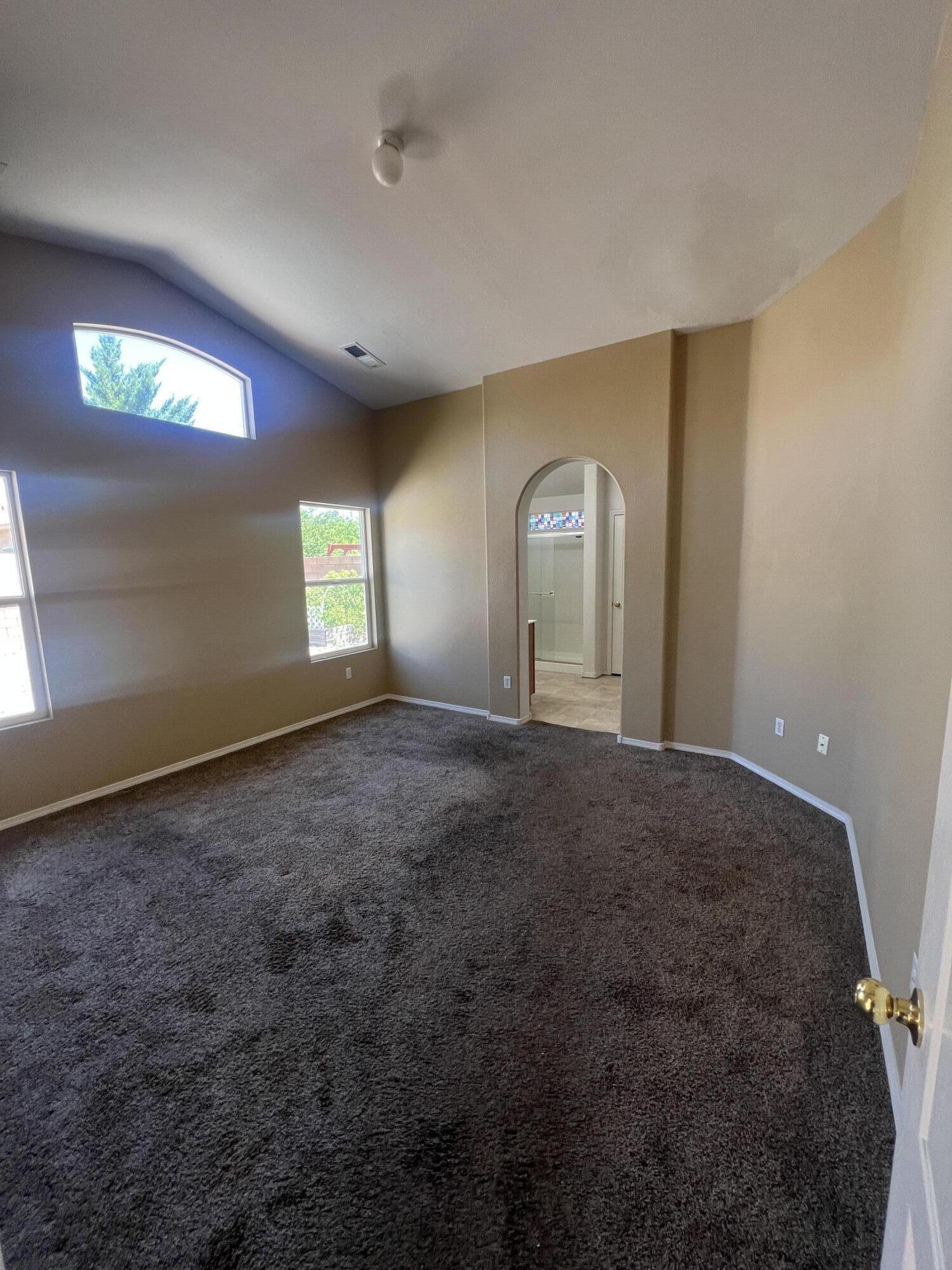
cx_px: 476
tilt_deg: -3.2
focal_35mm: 13
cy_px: 635
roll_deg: +2.2
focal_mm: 1.57
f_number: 1.8
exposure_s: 1/99
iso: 100
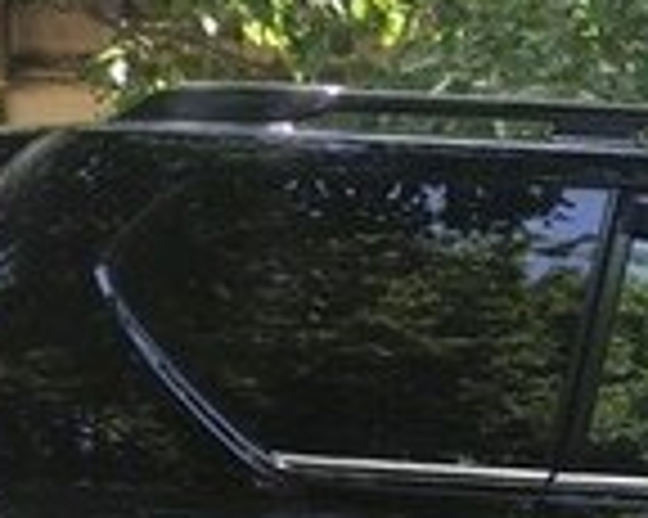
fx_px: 2491
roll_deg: -2.8
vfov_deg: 11.7
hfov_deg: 13.4
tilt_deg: -6.4
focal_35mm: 130
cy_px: 592
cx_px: 1134
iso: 32
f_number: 2.2
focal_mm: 4.15
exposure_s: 1/100
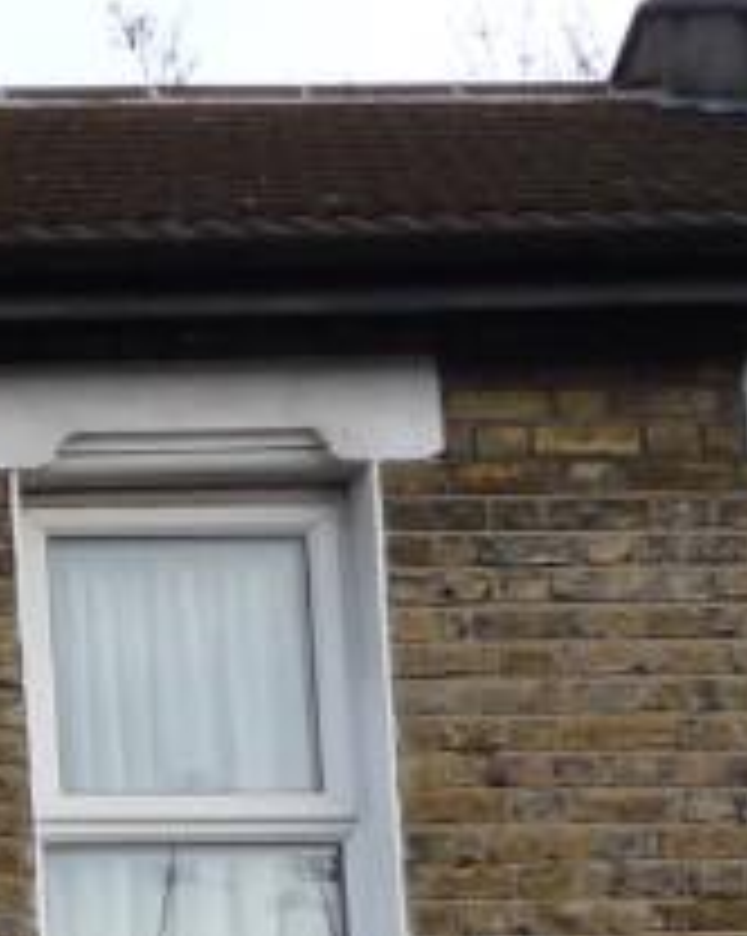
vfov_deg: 11.7
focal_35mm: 154
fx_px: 4262
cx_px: -1354
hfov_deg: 8.6
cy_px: 1580
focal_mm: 5.3
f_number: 3.5
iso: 100
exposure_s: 1/200
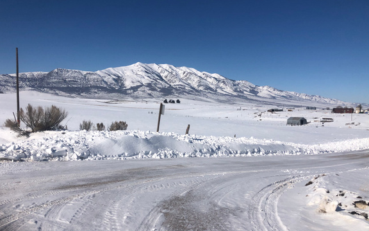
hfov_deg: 58.1
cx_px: 183
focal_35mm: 33
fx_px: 332
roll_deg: -1.4
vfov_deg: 38.3
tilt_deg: -3.5
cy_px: 124
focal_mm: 3.99
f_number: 1.8
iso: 25
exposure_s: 1/9615
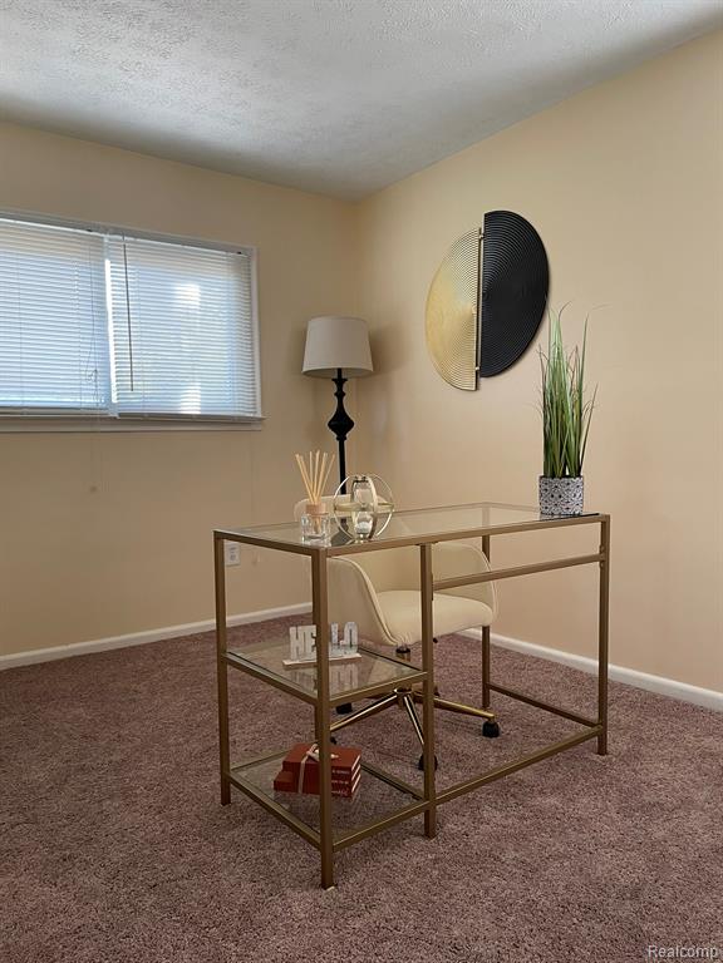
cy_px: 482
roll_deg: +2.0
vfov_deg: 67.3
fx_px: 724
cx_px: 362
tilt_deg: -2.6
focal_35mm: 26
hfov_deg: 53.1
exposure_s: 1/60
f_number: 1.6
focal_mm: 4.2
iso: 160
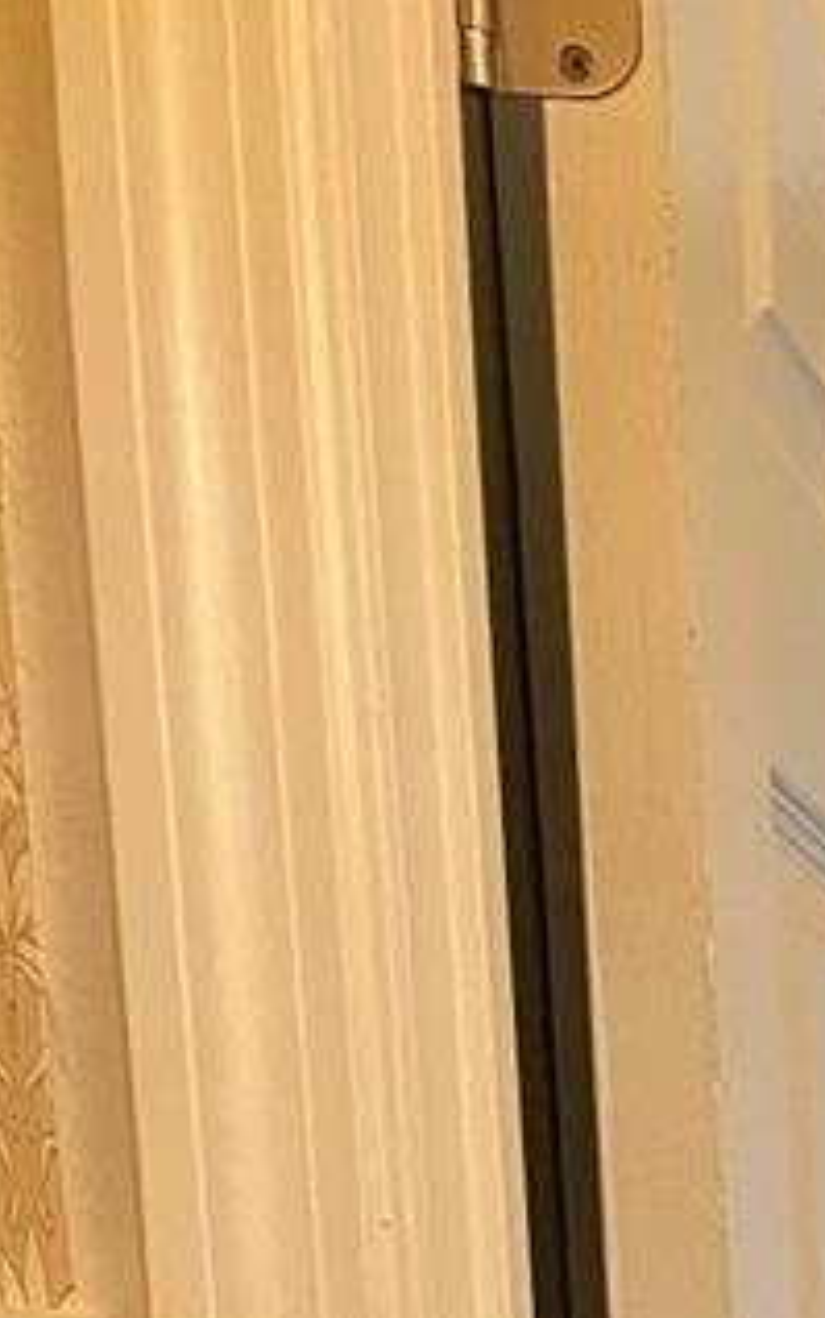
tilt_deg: -9.2
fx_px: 3738
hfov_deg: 11.1
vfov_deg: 17.5
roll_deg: +1.3
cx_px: 1820
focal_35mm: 104
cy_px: 2110
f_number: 1.6
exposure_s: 1/60
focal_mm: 4.2
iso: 125
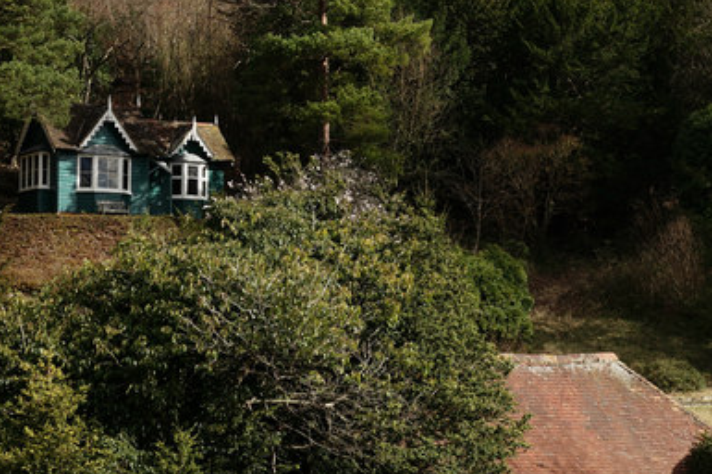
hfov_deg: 15.4
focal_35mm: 133
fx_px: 2628
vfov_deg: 10.3
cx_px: 449
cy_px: 168
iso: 200
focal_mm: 50
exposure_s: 1/1000
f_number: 5.6
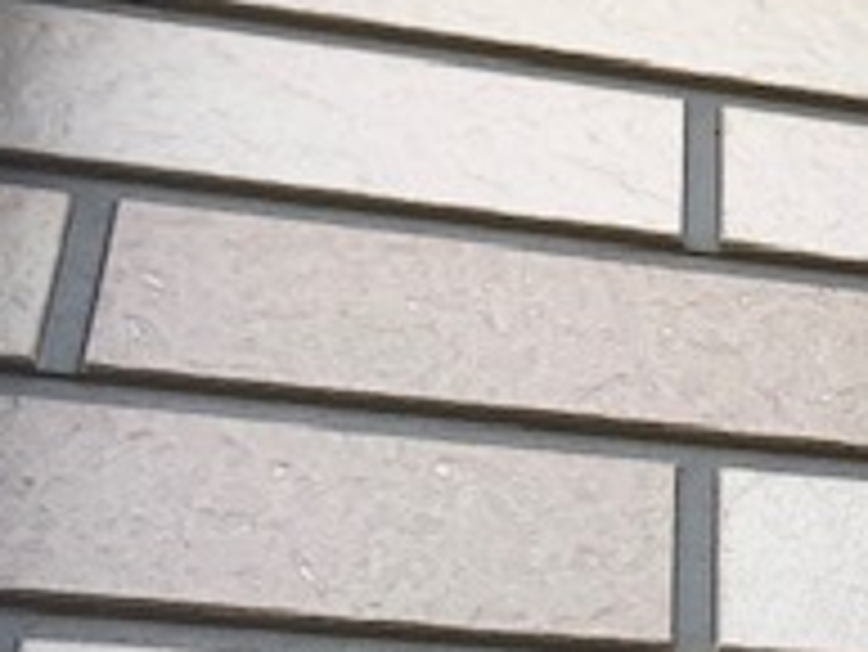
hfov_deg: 19.5
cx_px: 1124
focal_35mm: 93
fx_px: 2333
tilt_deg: +40.0
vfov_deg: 15.9
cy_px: 247
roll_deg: +8.4
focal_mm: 3.99
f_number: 1.8
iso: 20
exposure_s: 1/294
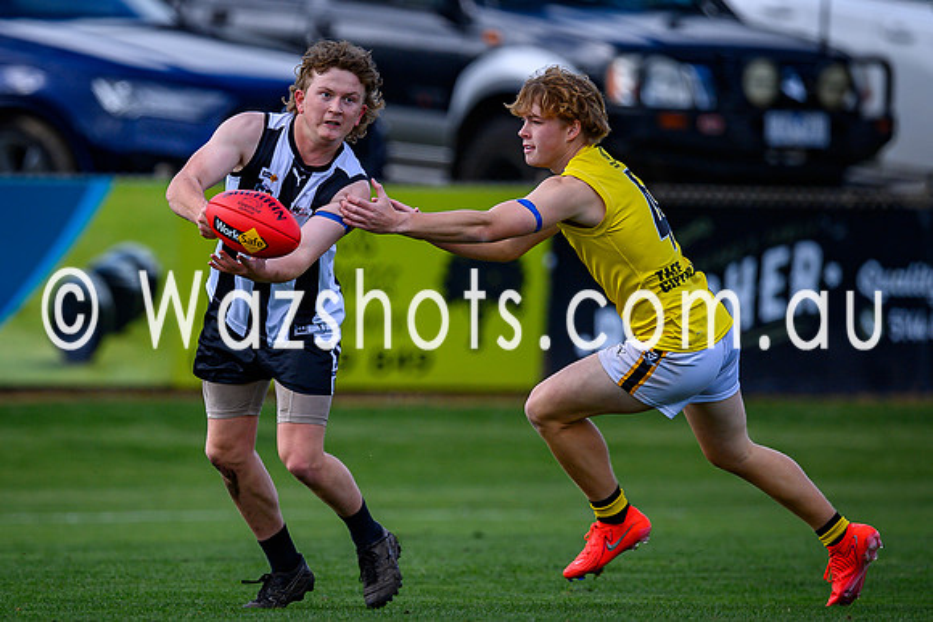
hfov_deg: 2.4
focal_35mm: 846
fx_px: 21923
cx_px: 283
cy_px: 296
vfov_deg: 1.6
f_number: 4
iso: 320
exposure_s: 1/1600
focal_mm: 500
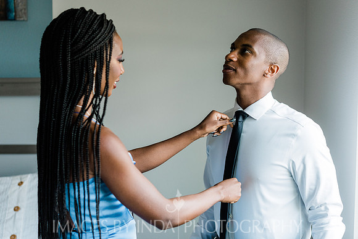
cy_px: 120
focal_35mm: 55
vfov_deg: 24.6
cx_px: 179
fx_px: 547
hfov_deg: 36.2
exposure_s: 1/200
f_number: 2.8
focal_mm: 55
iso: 800
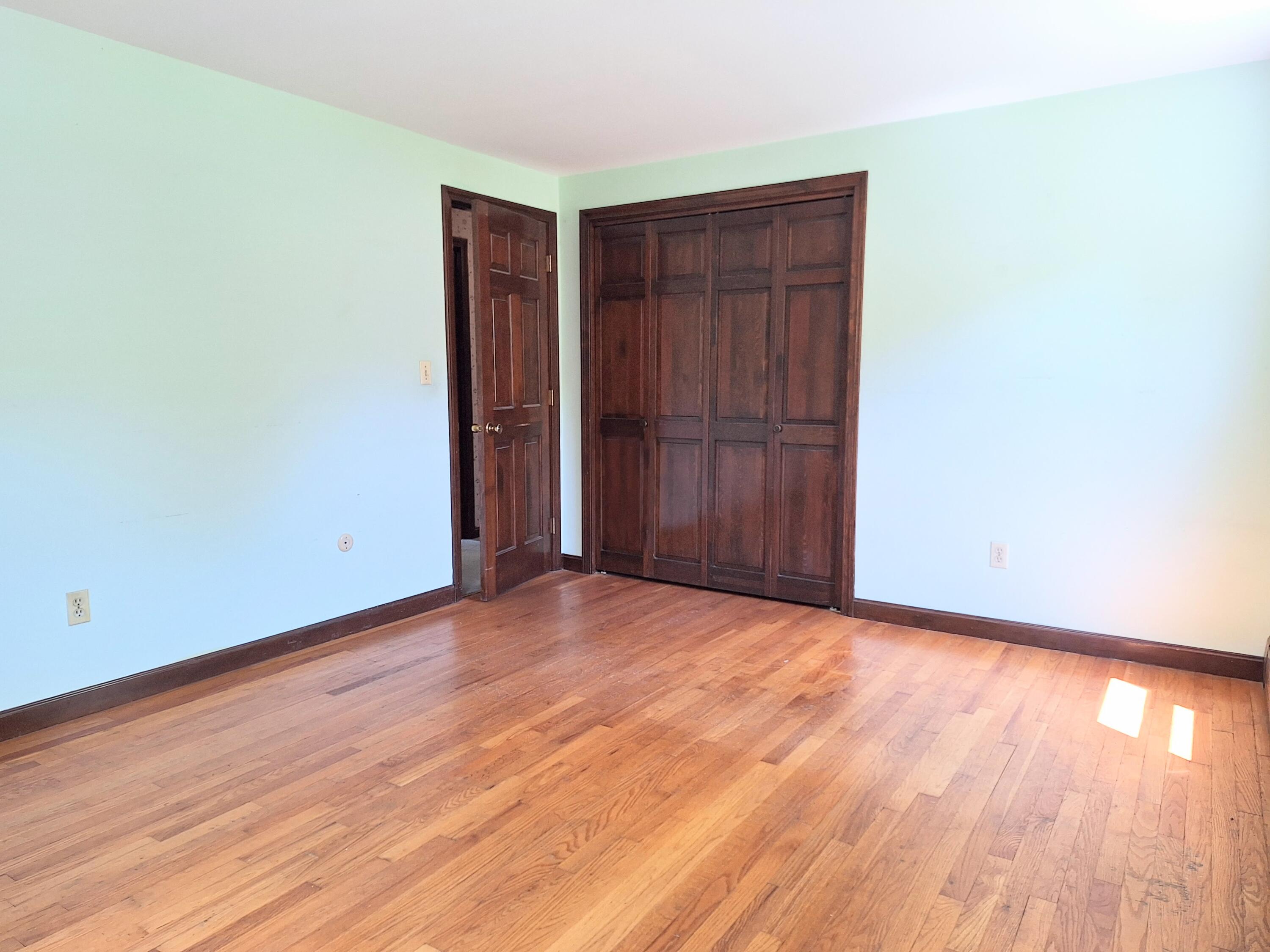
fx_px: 844
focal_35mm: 23
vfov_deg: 58.9
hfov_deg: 73.9
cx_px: 635
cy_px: 476
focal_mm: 5.54
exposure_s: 1/40
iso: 50
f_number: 1.8
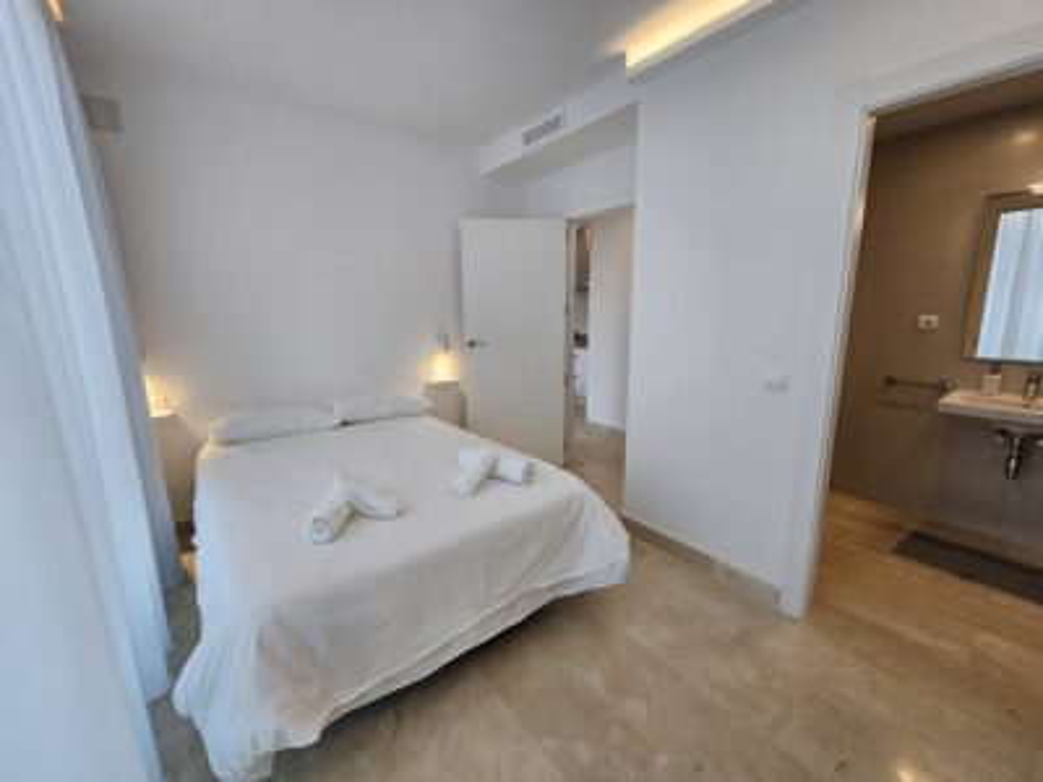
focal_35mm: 13
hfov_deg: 106.2
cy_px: 391
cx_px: 522
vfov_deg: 89.9
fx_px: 392
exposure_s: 1/50
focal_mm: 2.2
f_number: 2.2
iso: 50
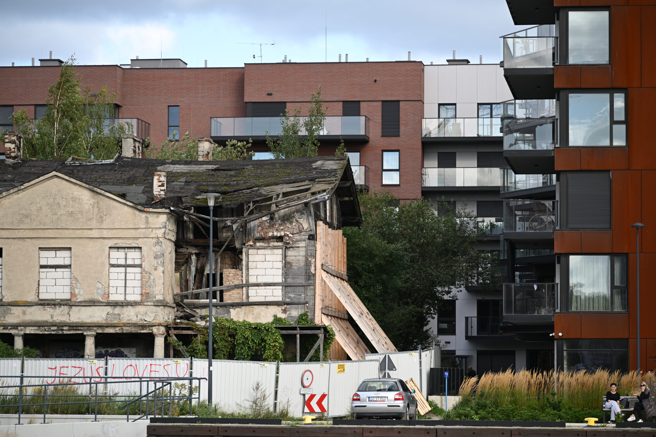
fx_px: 2187
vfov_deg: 11.4
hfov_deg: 17.1
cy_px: 218
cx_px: 328
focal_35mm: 120
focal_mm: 120
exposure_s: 1/1250
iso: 400
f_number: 4
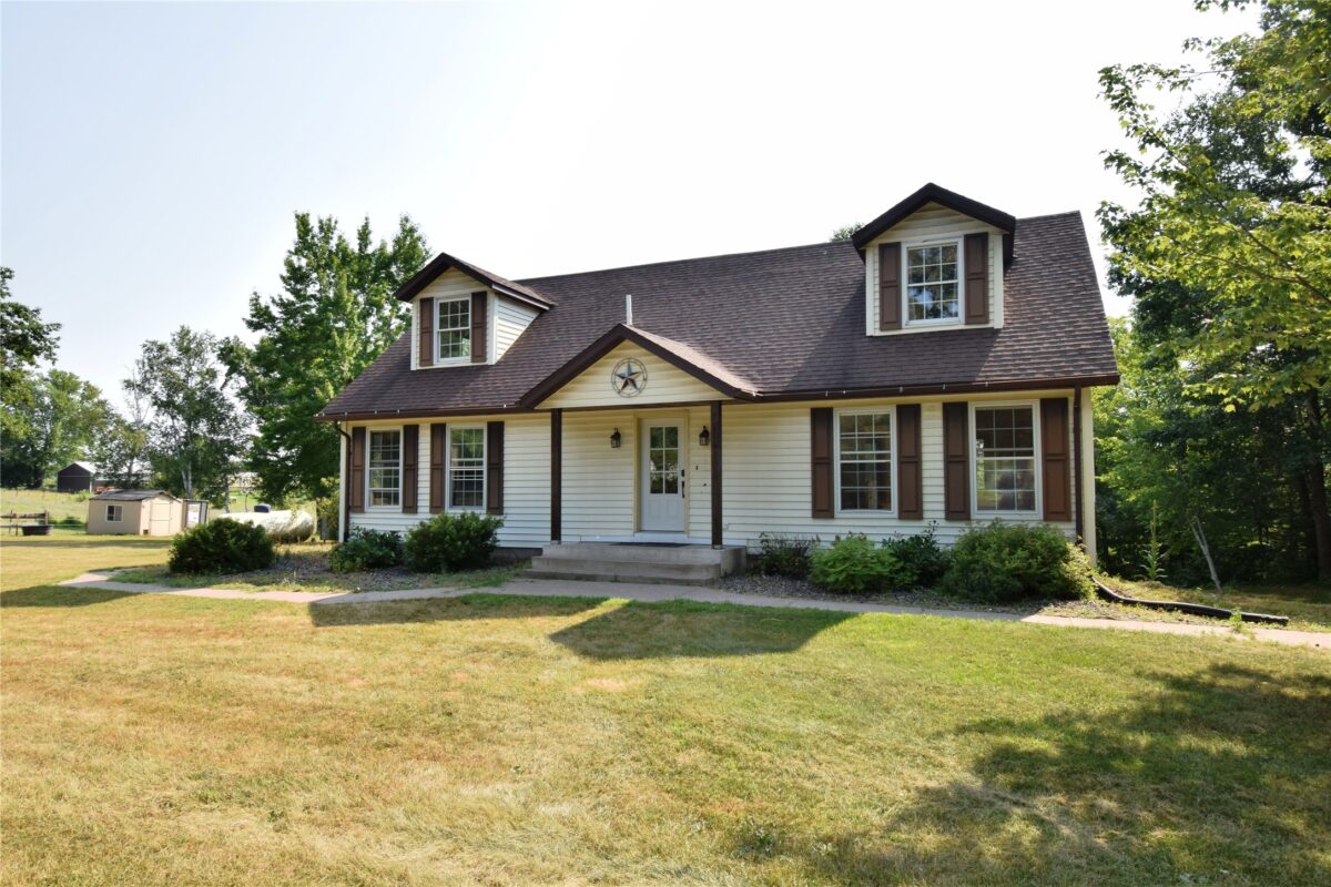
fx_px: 776
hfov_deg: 81.2
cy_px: 444
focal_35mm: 21
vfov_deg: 59.5
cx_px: 666
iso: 320
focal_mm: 14
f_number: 13
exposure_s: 1/200
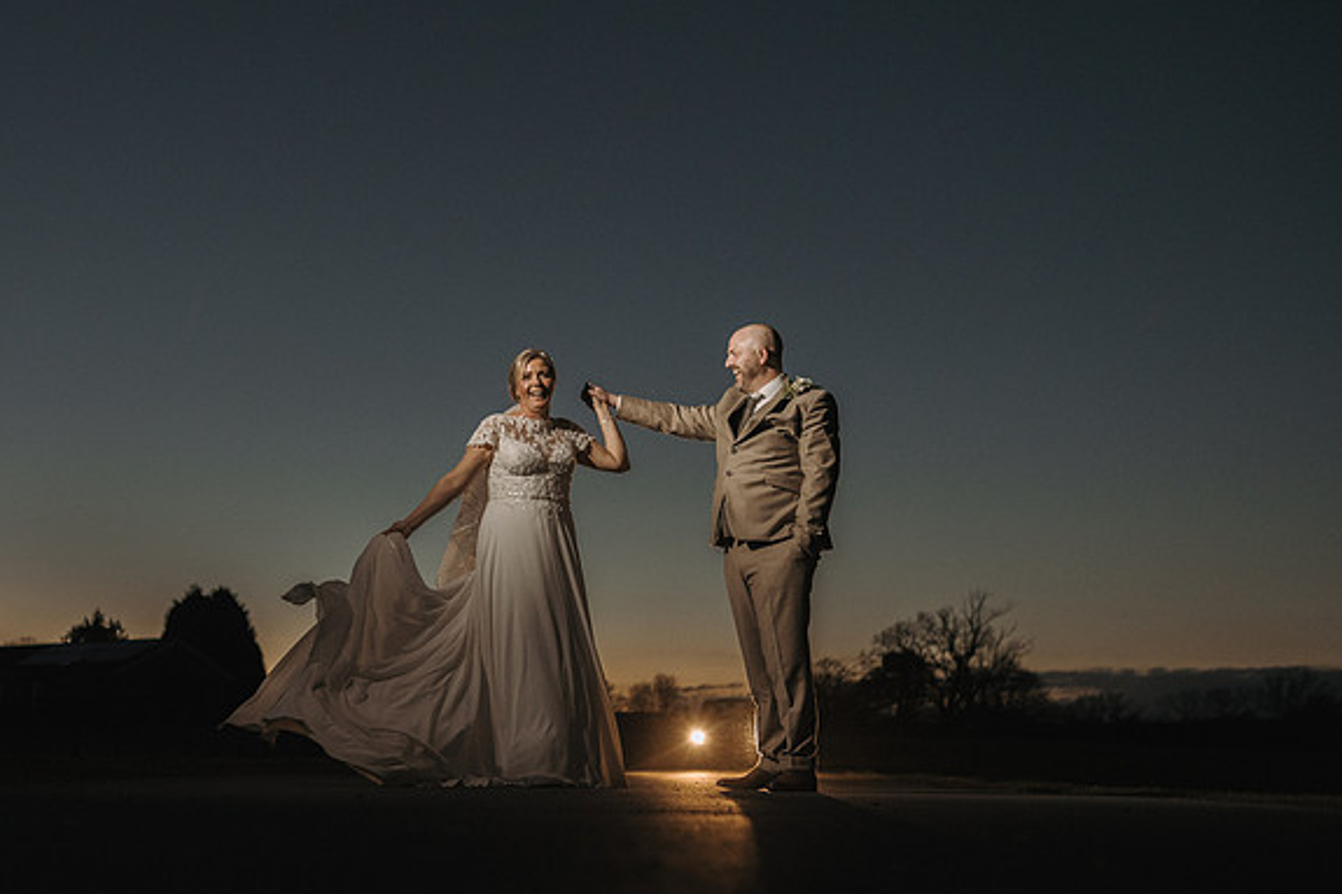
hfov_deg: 39.1
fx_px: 1863
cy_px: 559
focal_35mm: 50
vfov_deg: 26.9
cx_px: 437
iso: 2500
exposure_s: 1/200
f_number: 2.2
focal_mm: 35
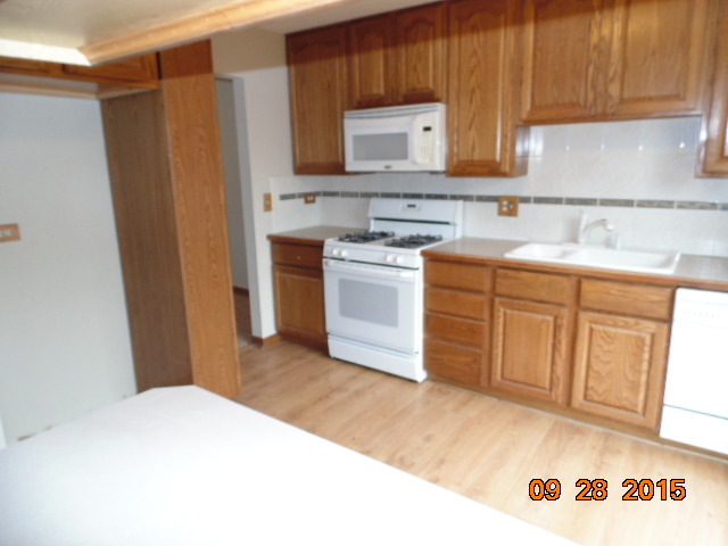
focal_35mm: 22
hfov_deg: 76.4
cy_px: 273
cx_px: 364
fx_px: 463
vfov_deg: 61.1
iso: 200
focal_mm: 4
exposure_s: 1/30
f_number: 3.1
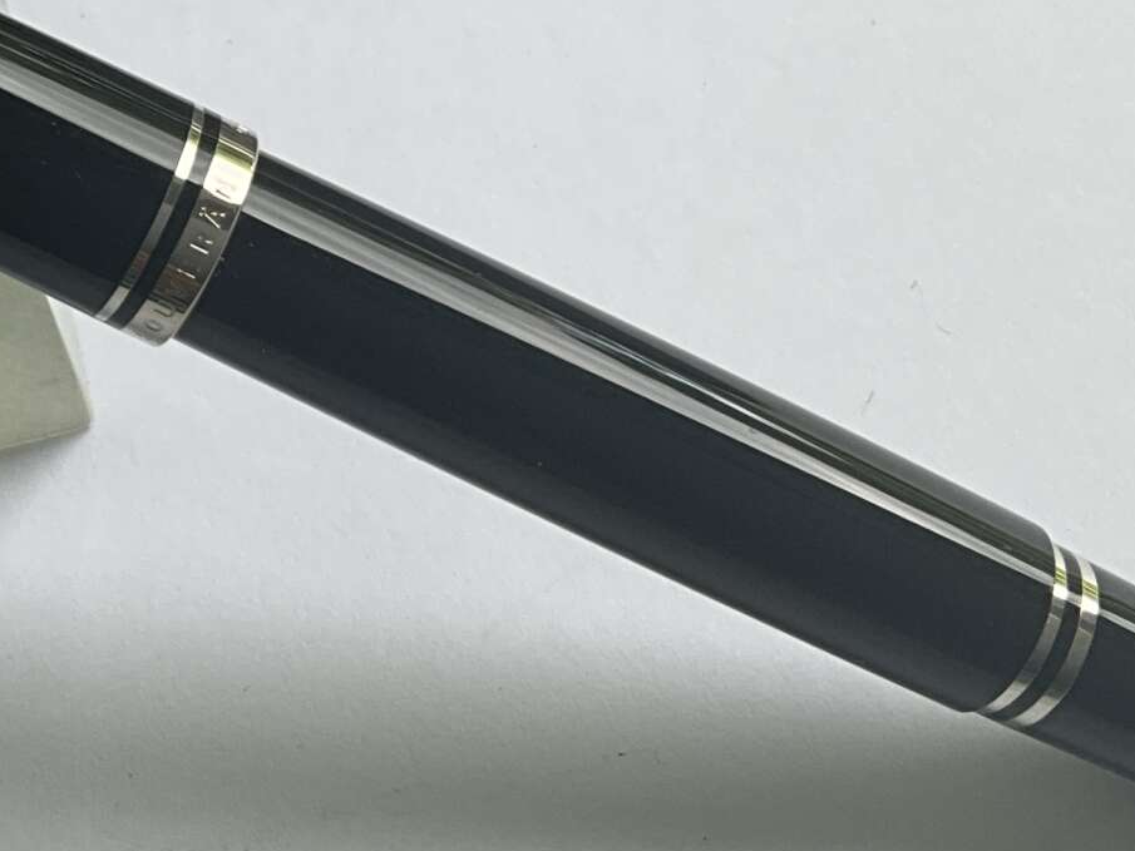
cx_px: -10
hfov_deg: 22.9
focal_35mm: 82
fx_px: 2689
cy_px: -83
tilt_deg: -55.4
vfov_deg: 17.4
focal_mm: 3
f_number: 1.8
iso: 16
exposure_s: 1/122
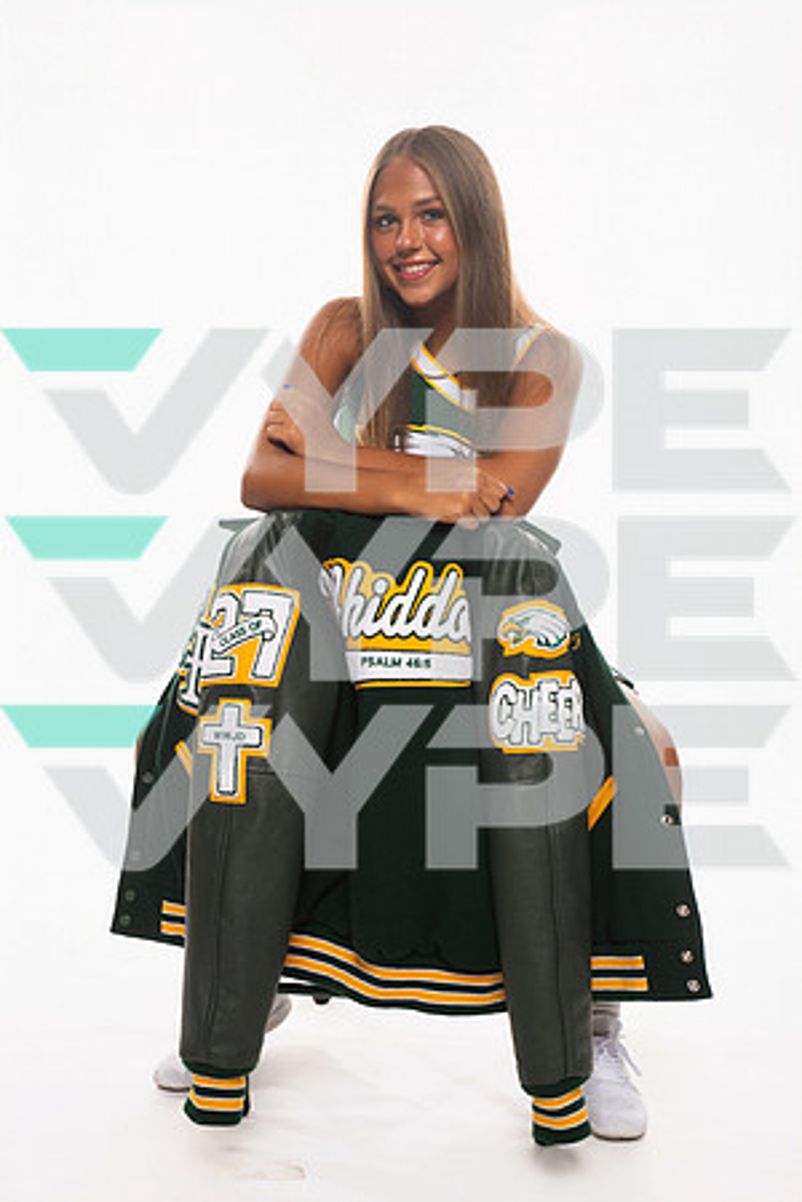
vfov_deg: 42.7
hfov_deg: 29.2
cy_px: 601
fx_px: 1537
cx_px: 401
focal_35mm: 46
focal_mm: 46
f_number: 7.1
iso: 640
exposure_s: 1/400
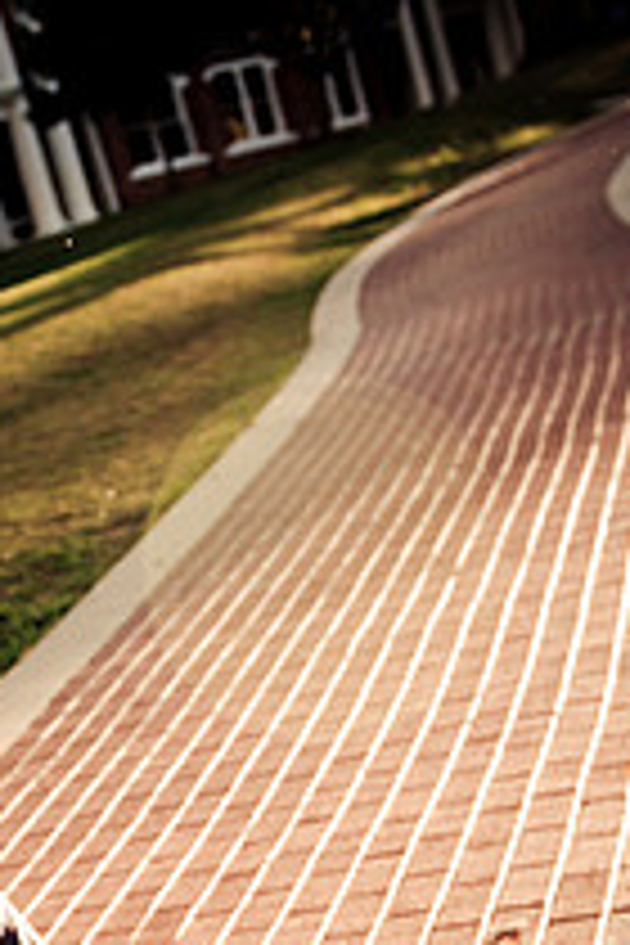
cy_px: 792
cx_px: 74
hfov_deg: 15.0
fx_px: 2362
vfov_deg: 22.2
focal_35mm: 90
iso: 160
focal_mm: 28
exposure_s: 1/250
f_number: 2.8
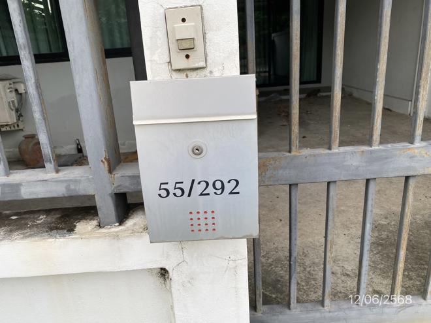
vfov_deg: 53.1
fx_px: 324
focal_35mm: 26
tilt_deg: -19.5
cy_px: 162
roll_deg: +4.1
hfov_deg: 67.3
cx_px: 216
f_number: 1.8
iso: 32
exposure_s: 1/510
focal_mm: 4.25
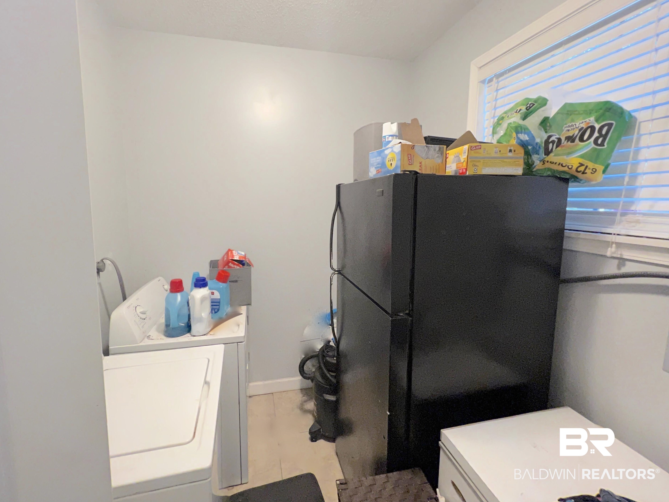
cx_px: 317
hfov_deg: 102.0
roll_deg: +0.2
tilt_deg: -8.5
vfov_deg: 85.6
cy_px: 236
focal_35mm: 14
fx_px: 271
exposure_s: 1/60
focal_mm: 1.57
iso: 250
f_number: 1.8
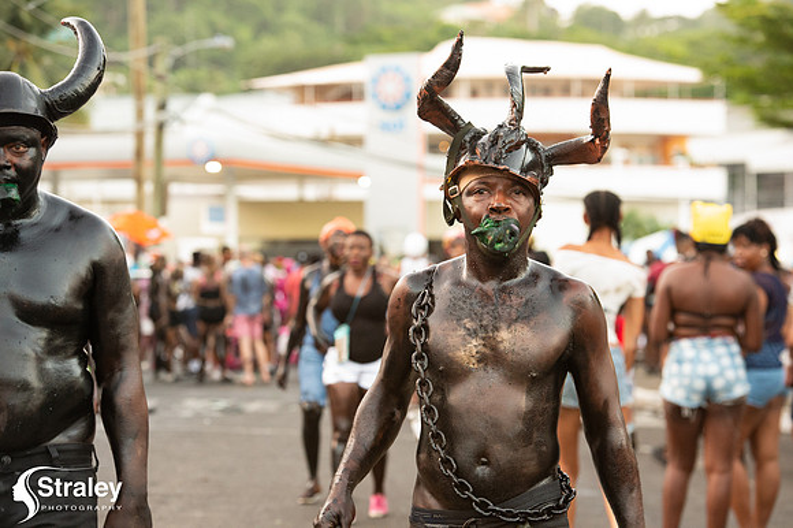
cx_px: 396
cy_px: 264
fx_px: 2554
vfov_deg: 11.8
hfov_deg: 17.7
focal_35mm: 116
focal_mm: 116
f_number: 5
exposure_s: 1/160
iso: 5600
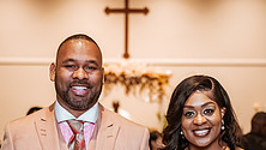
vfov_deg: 12.4
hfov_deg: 22.2
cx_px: 138
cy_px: 167
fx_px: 677
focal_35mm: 96
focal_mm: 35
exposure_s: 1/400
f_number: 1.8
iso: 1000
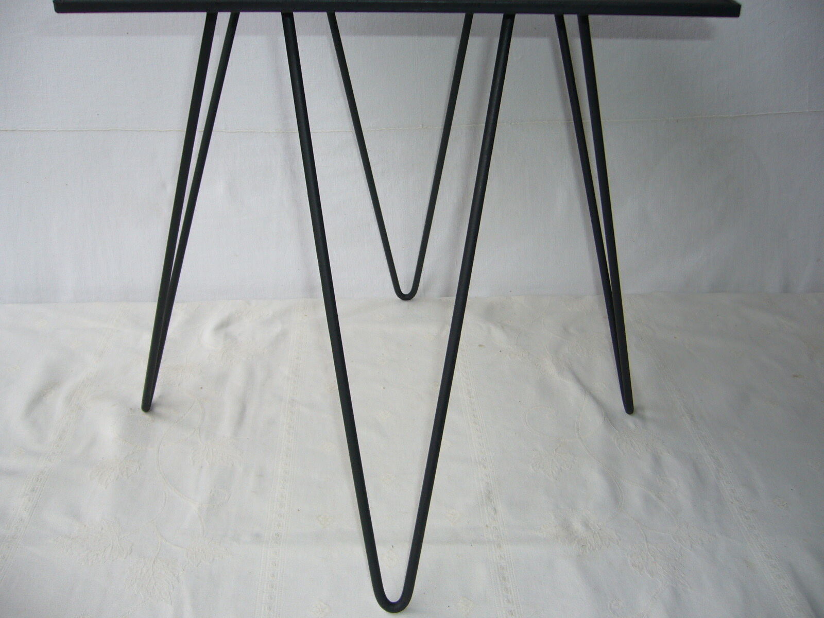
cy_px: 309
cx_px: 412
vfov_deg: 40.7
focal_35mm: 35
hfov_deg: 52.6
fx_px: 833
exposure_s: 1/200
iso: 80
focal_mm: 5.8
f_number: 2.8
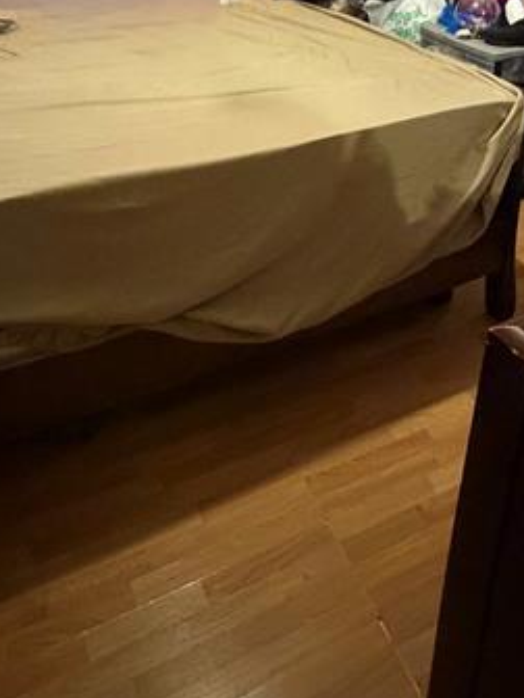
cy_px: 12
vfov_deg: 47.8
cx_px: 233
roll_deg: -1.9
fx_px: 646
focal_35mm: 32
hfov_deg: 44.1
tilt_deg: -13.6
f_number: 2.2
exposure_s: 1/40
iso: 1000
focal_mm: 2.22
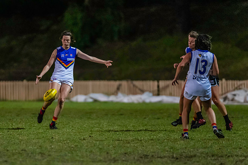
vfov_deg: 2.7
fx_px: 3515
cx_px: 66
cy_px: 87
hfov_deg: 4.0
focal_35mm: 510
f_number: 2.8
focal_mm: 300
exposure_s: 1/1250
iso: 10000
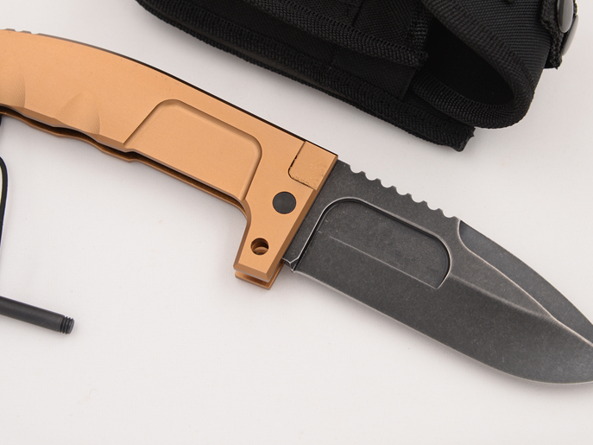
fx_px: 1319
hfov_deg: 25.3
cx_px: 302
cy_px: 185
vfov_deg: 19.1
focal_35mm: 77
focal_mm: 55
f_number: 6.3
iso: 200
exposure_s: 1/80
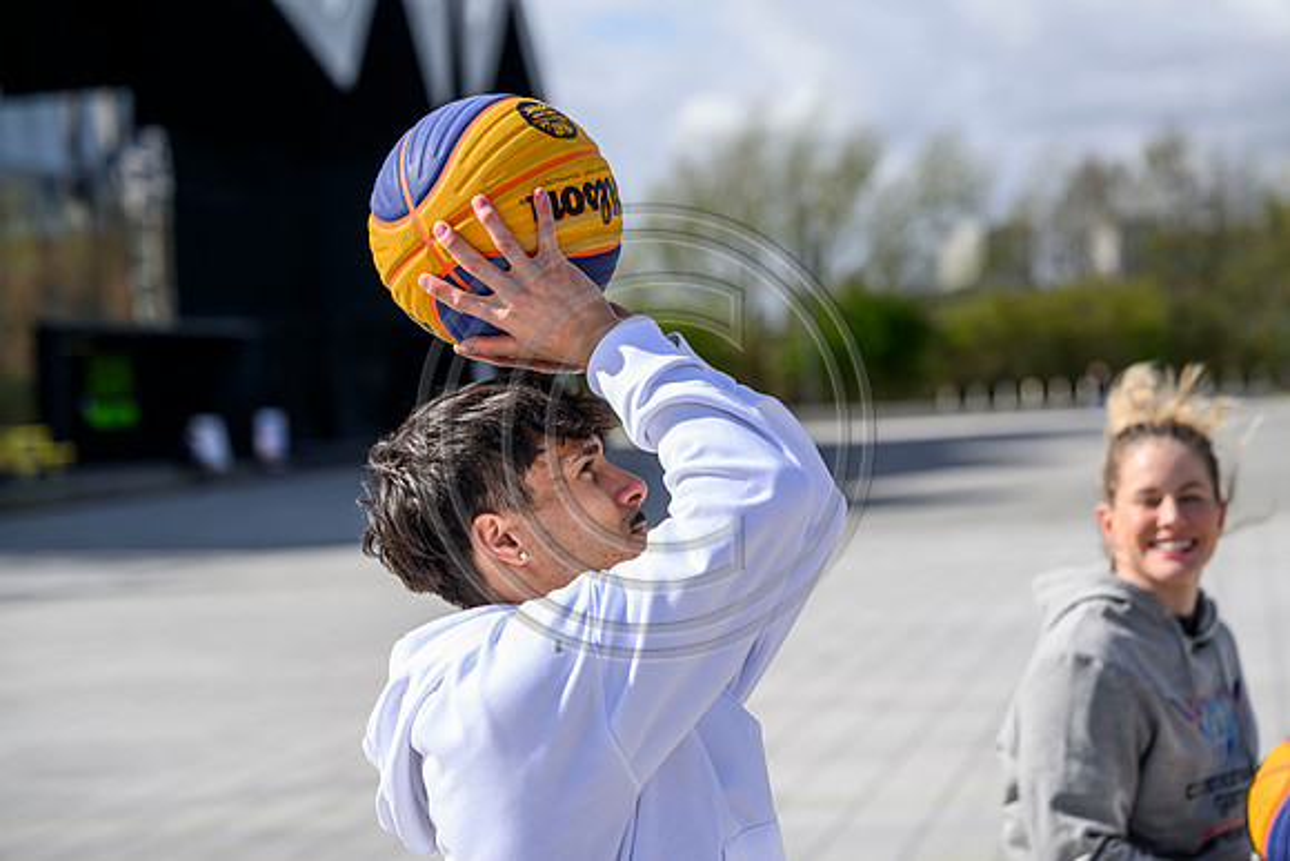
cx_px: 645
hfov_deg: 26.3
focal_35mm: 77
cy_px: 430
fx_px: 2760
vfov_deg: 17.7
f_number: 3.5
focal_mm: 77
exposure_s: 1/1600
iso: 160
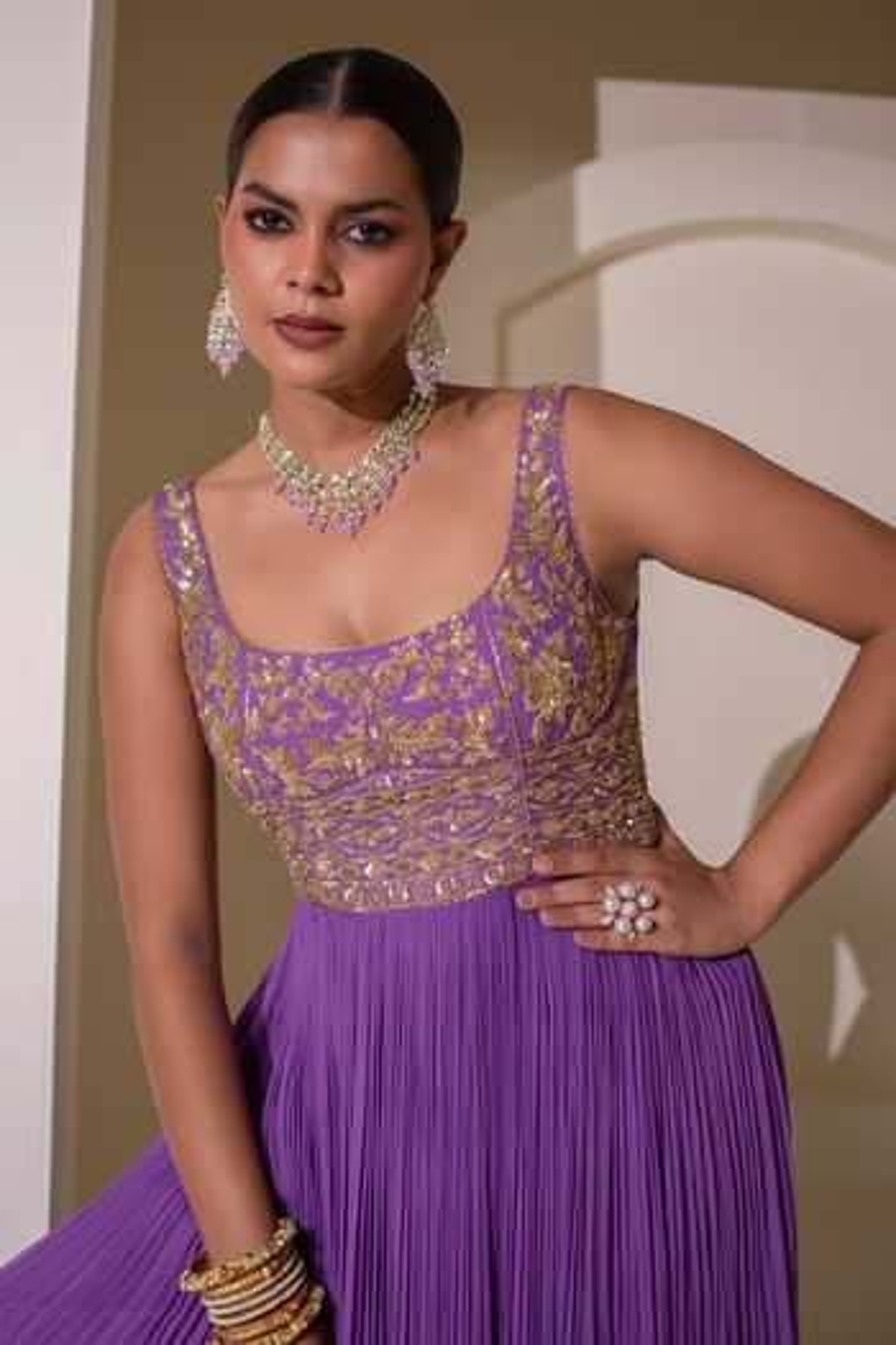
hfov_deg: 37.9
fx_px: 1307
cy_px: 672
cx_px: 448
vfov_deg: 54.4
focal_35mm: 35
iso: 400
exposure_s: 1/320
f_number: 2.8
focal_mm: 35
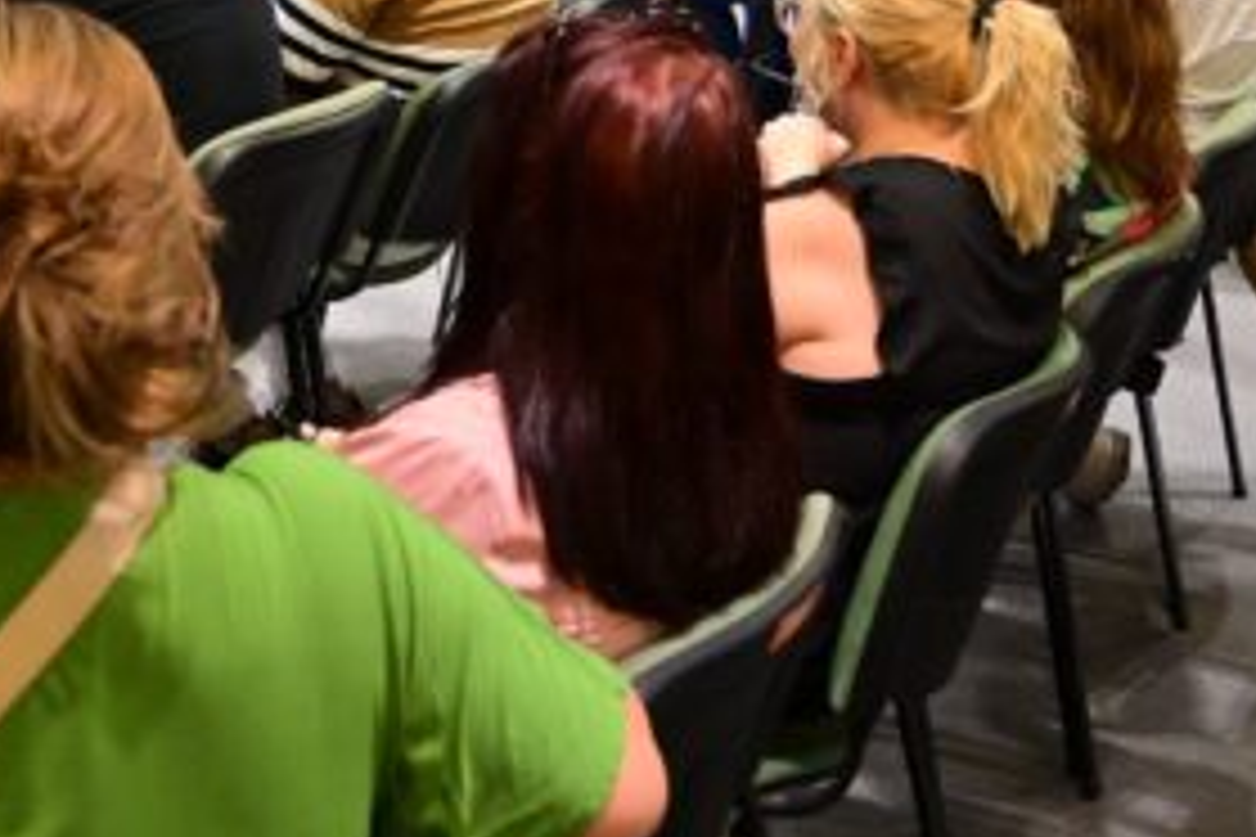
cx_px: 657
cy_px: -207
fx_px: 2302
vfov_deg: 19.3
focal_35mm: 66
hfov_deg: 30.5
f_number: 4
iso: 2000
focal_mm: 24
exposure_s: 1/160
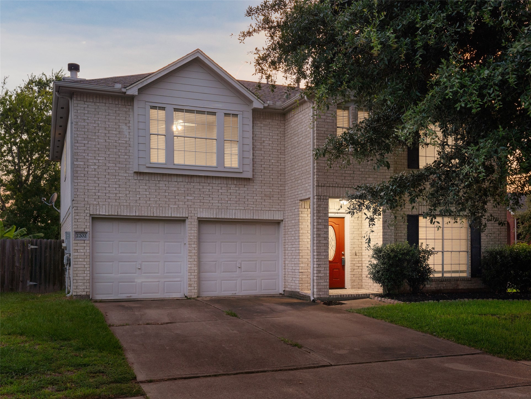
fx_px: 583
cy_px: 200
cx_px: 300
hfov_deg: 48.8
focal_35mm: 38
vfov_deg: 37.7
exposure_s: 1/5
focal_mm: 35
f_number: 9
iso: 320
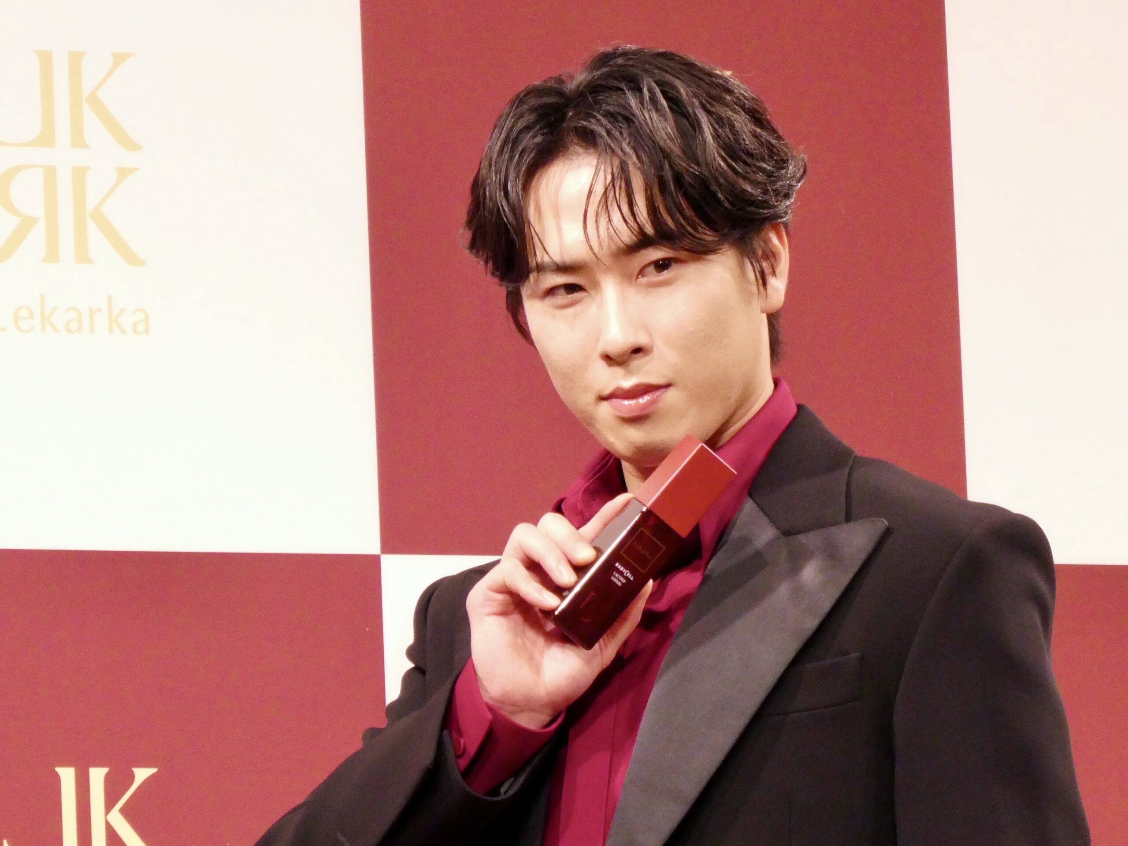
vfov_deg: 3.5
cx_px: 564
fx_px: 14045
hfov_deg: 4.6
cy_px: 423
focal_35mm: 431
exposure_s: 1/100
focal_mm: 77.3
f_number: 6
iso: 640
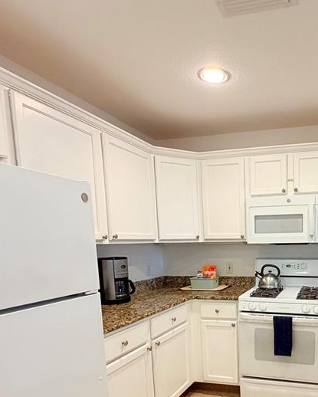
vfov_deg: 61.5
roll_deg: +1.3
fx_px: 317
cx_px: 266
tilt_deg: -6.7
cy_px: 283
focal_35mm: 27
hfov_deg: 49.3
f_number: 2.2
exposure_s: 1/120
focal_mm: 2.22
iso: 250
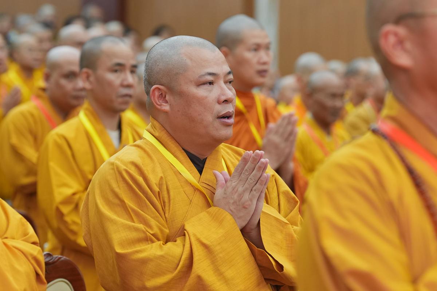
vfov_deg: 8.9
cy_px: 146
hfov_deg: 13.3
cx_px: 218
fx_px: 1869
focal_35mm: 154
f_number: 4
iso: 2500
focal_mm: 103
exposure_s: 1/125
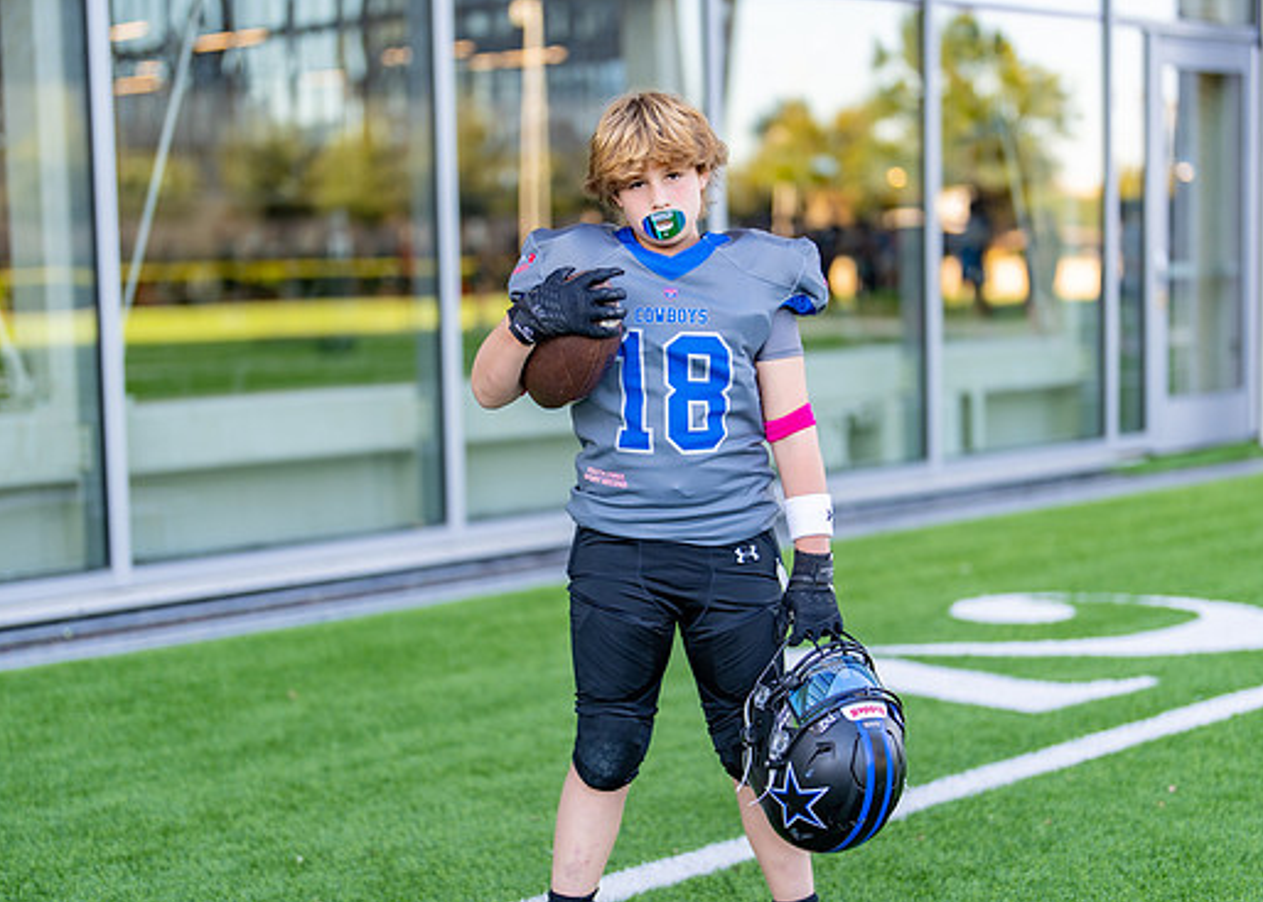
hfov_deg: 29.9
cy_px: 475
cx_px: 670
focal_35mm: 66
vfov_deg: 21.6
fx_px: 2367
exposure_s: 1/640
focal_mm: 50
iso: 100
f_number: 1.2
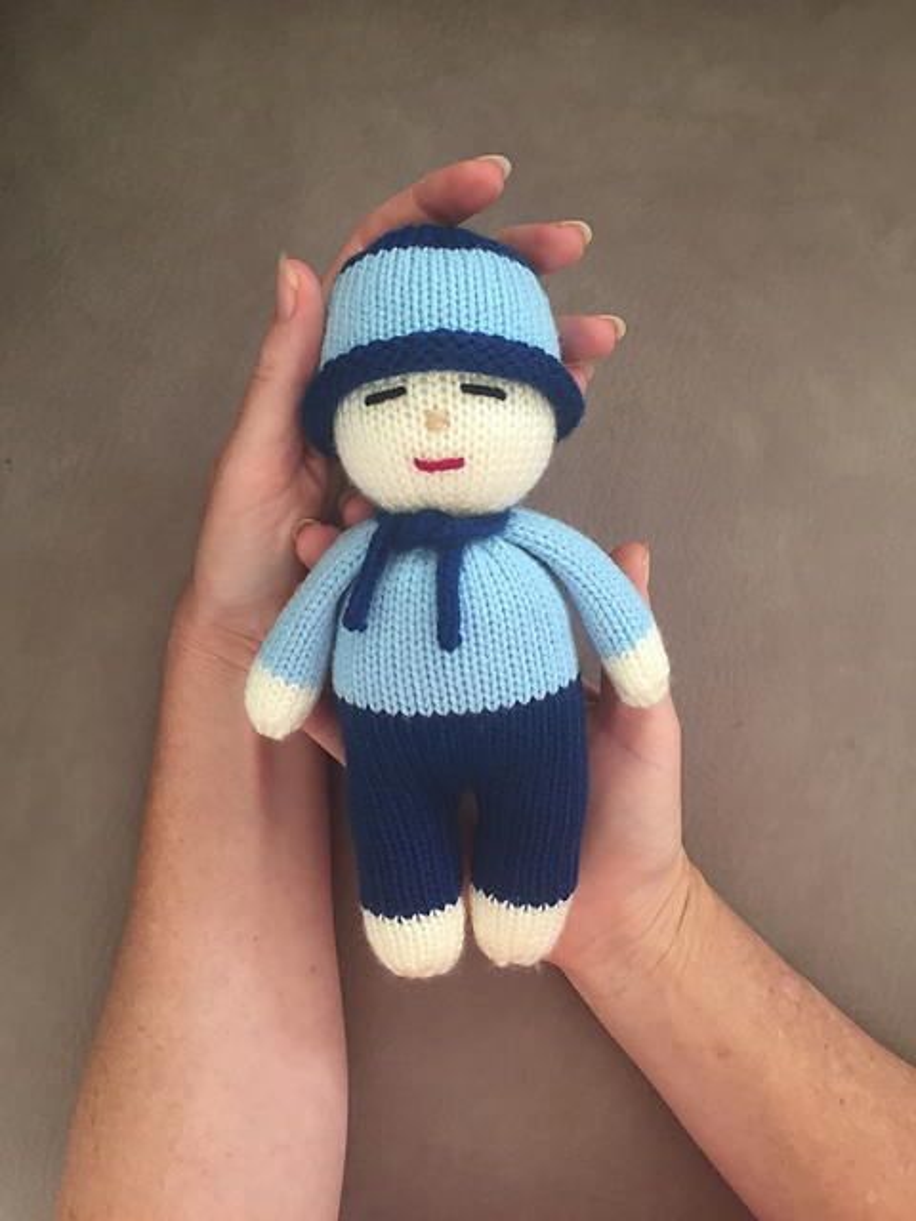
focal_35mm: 29
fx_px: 1023
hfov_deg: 48.2
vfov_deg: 61.7
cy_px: 610
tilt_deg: -84.8
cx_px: 458
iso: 100
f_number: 2.2
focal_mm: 4.15
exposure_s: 1/33
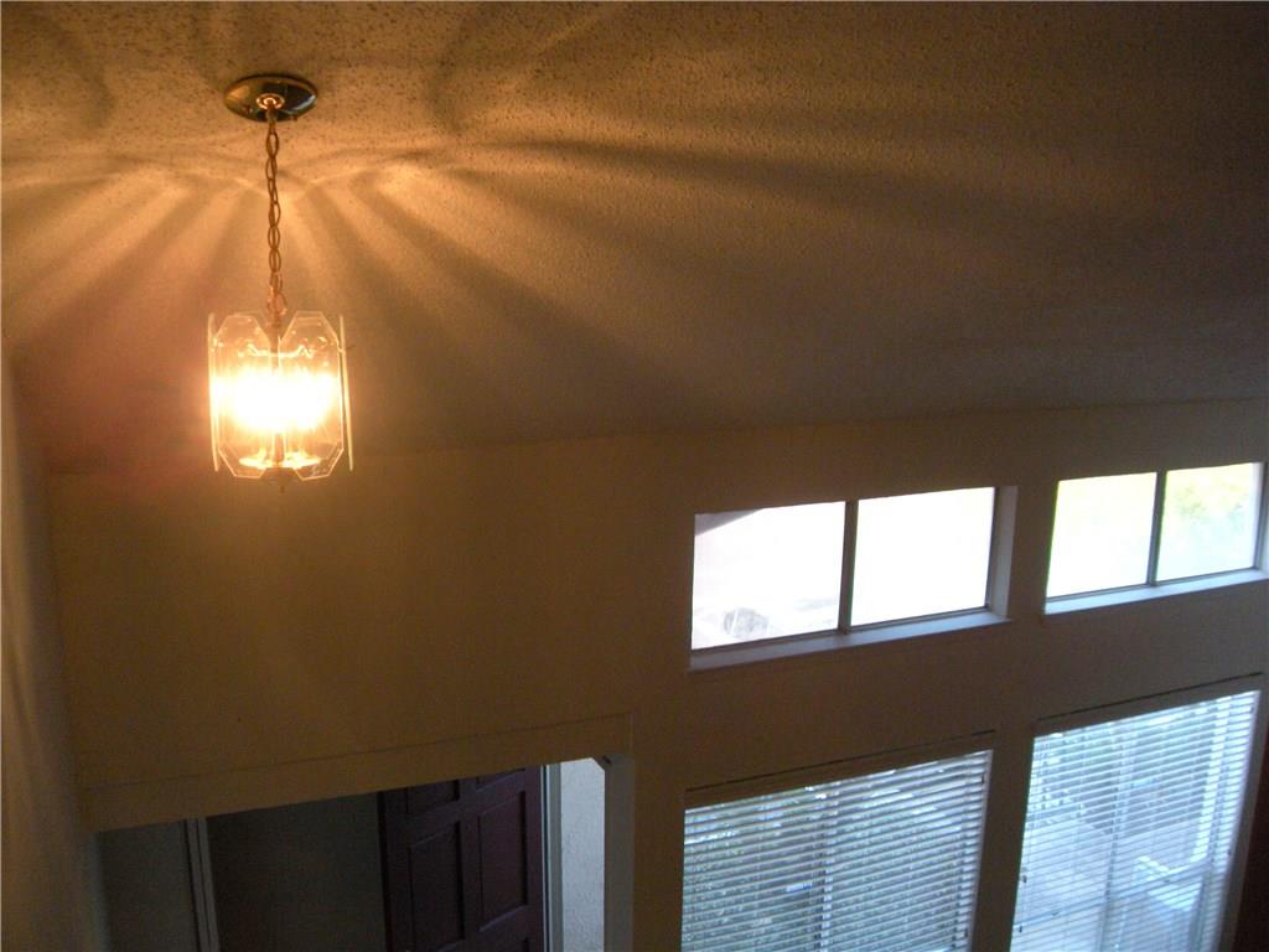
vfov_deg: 40.7
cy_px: 476
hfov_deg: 52.6
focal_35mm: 35
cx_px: 634
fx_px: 1283
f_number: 3.8
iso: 288
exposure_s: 1/59.4
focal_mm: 5.9
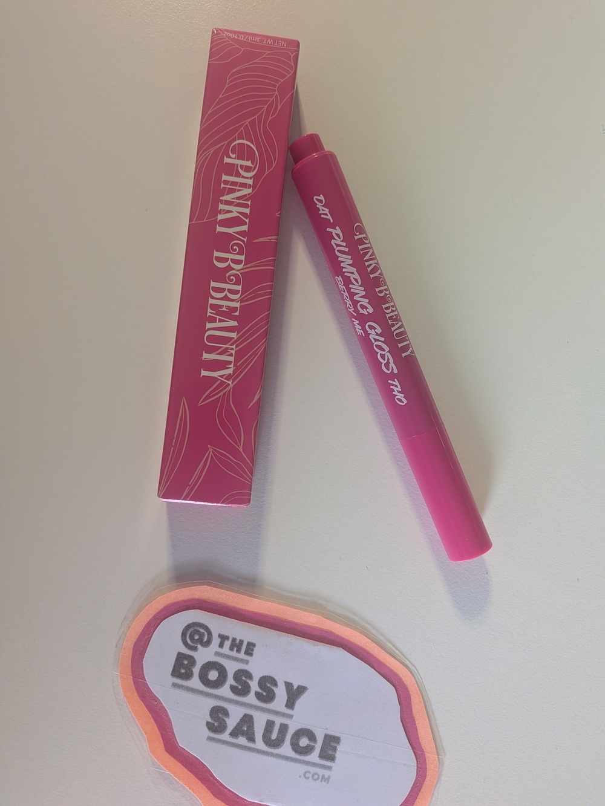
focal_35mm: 24
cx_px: 302
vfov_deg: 71.6
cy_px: 403
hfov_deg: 56.8
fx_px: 559
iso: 267
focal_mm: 4.53
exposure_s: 1/120
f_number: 1.7
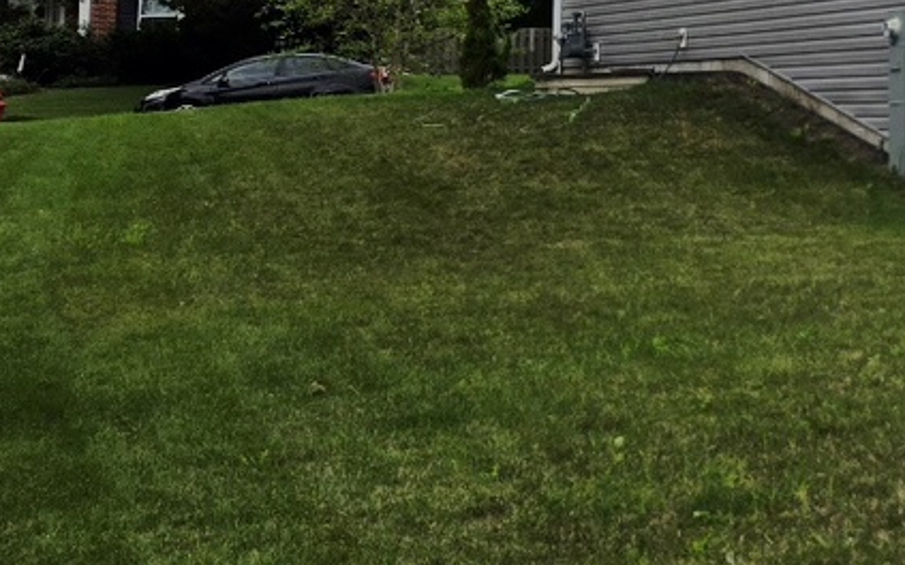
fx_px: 2046
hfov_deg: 20.6
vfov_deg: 14.8
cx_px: 1427
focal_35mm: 83
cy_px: -238
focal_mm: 5.4
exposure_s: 1/1111
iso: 25
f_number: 1.8
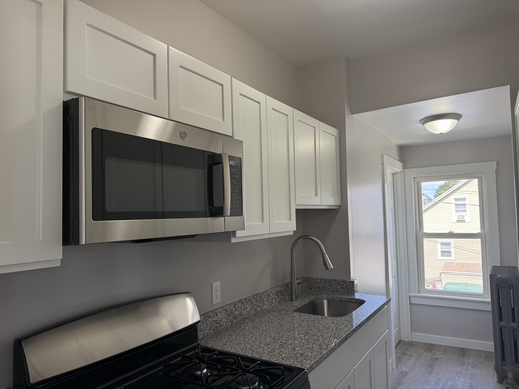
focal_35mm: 24
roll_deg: +1.9
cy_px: 194
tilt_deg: +4.0
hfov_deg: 71.6
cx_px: 260
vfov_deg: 56.8
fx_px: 360
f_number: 1.78
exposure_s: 1/232
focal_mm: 6.76
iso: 125
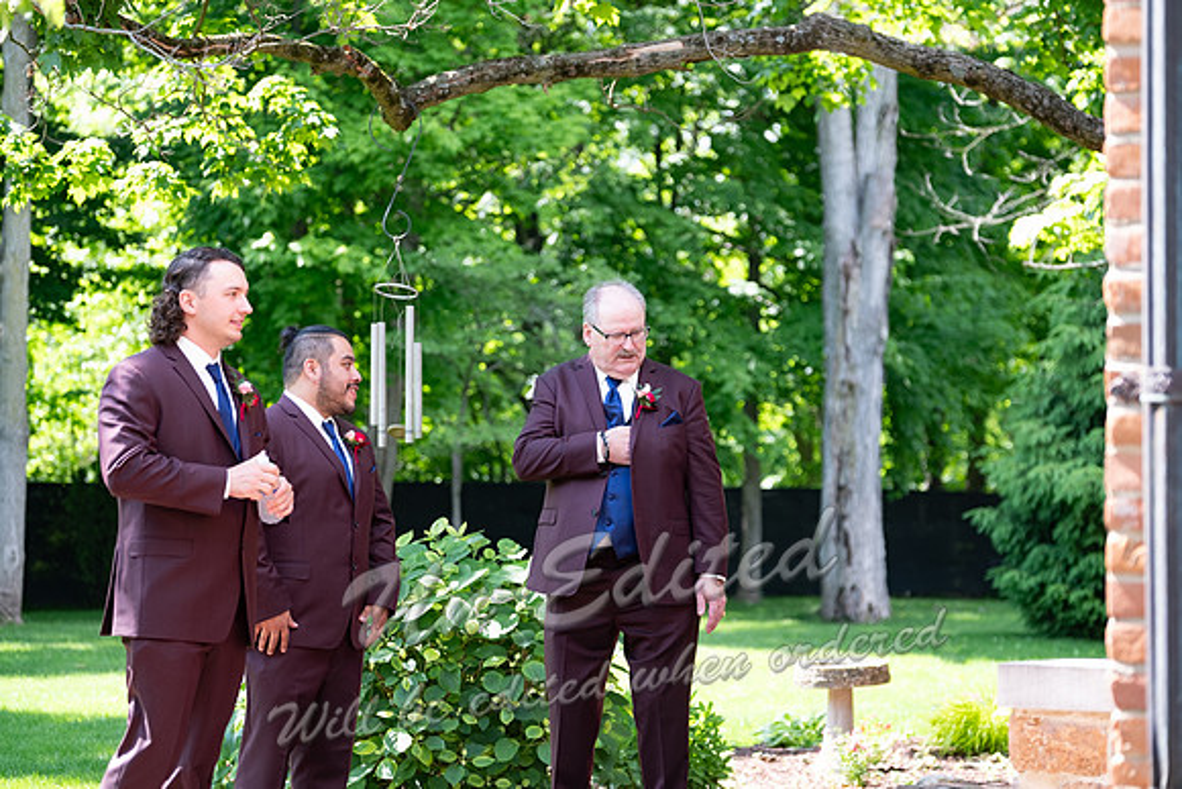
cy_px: 394
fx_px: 3809
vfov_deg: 11.8
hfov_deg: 17.6
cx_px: 591
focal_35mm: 116
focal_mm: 77.3
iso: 250
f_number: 2.8
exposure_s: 1/250
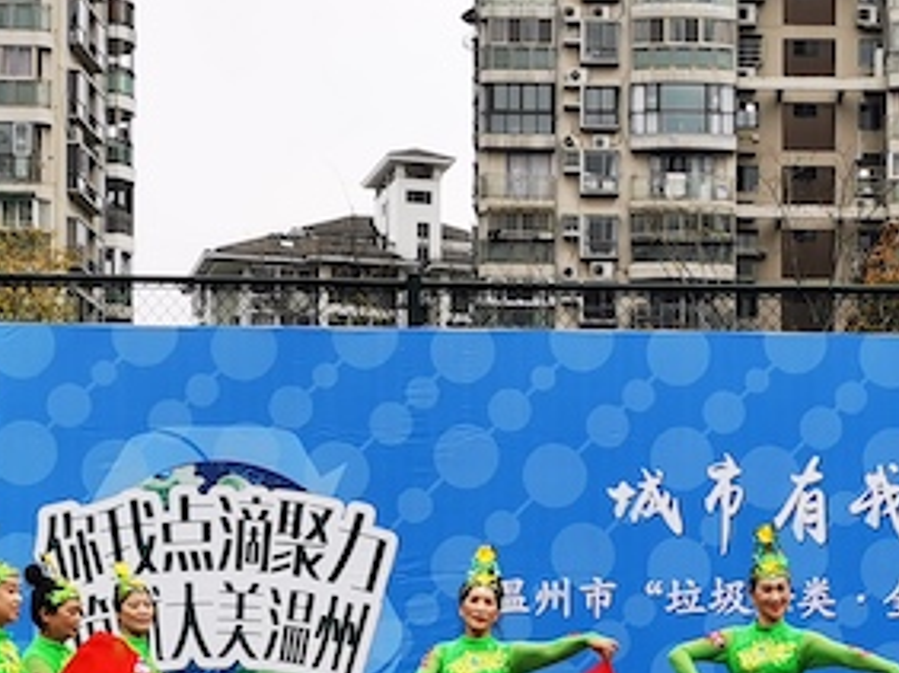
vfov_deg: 14.8
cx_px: 708
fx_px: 2543
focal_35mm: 98
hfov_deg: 19.9
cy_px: 686
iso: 50
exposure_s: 1/118
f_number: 1.6
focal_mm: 5.56
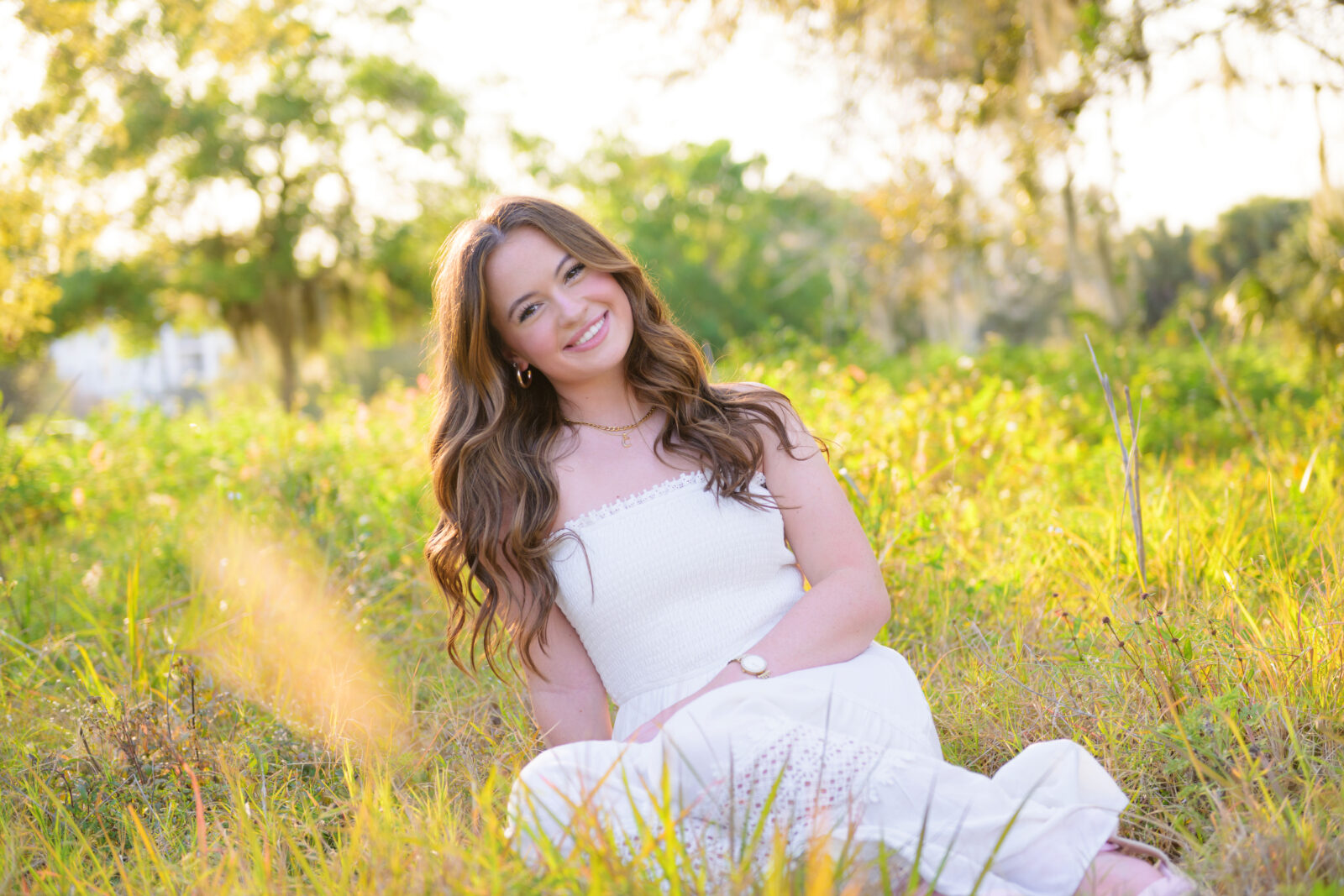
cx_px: 672
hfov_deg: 33.4
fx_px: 2240
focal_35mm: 60
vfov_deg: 22.6
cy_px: 448
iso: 250
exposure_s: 1/500
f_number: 3.2
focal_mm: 60
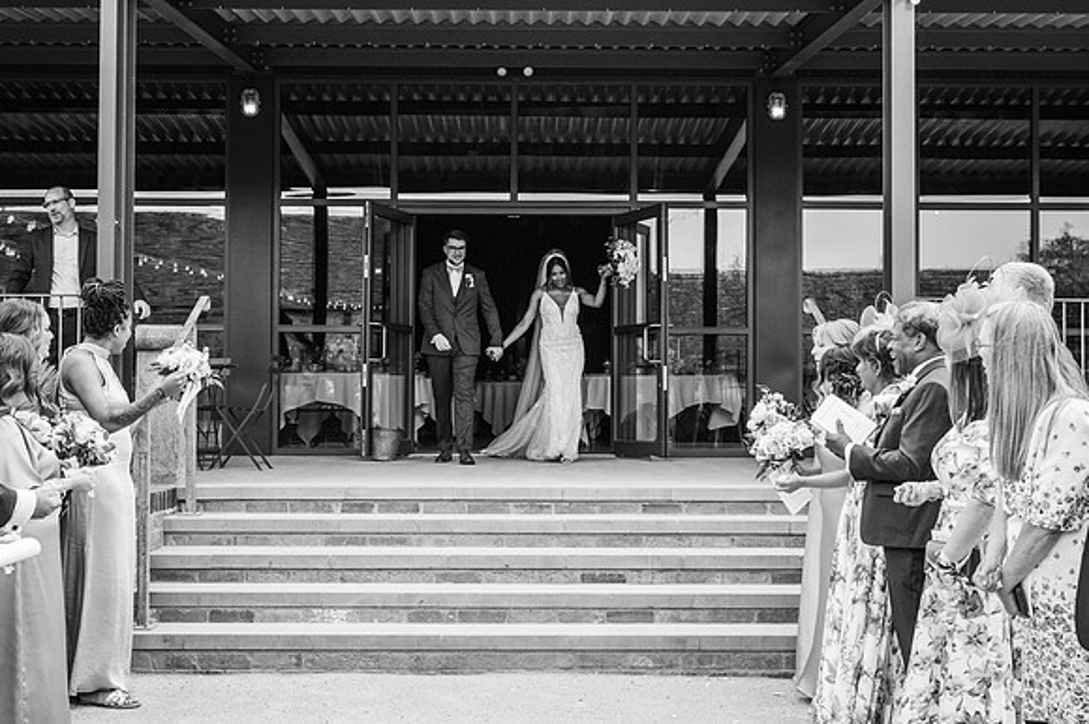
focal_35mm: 46
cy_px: 362
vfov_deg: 29.1
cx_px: 544
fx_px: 1397
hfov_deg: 42.6
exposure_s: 1/1000
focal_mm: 45
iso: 720
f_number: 5
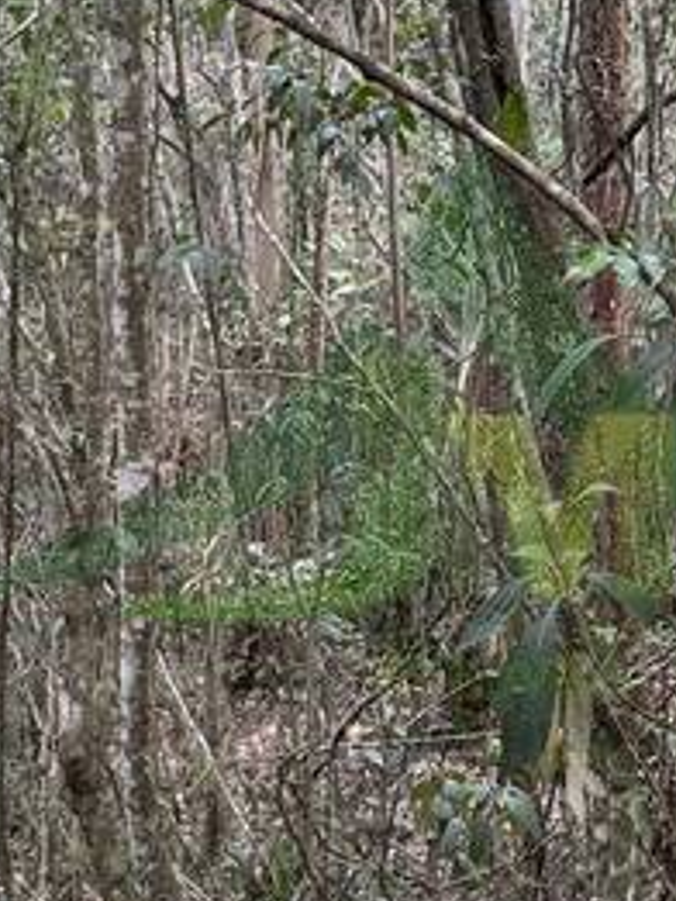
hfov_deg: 25.1
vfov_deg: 33.2
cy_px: 383
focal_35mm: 58
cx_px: 469
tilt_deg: -12.9
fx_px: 1509
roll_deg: -2.5
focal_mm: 2.22
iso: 64
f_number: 2.2
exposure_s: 1/99
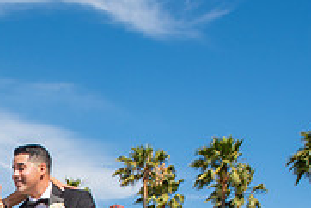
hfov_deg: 24.2
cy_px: 302
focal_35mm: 77
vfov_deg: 16.4
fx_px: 666
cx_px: -46
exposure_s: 1/250
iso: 200
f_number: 14
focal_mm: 24
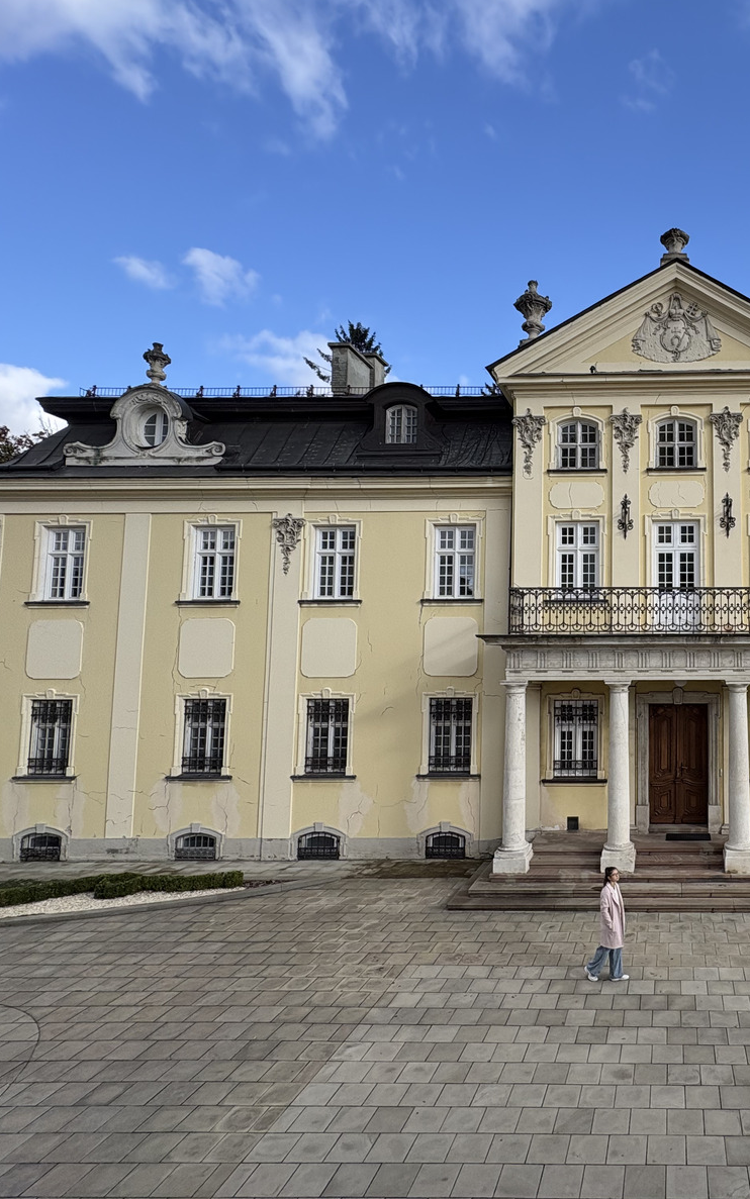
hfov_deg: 52.5
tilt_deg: +5.1
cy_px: 594
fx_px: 654
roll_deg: +0.3
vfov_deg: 85.1
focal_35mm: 20
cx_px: 673
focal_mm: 2.22
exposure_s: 1/804
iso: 50
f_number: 2.2
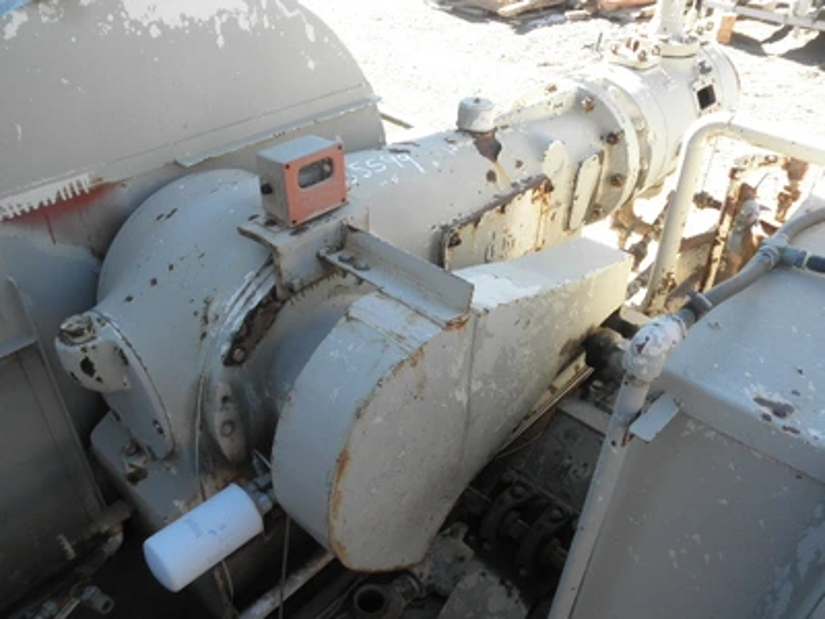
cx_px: 412
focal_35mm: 28
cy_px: 310
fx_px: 667
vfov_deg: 49.7
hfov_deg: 63.4
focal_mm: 5
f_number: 3
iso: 64
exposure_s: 1/125
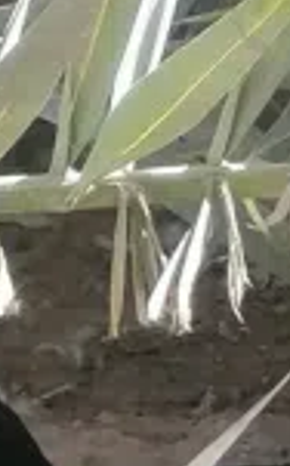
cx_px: 256
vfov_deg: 6.2
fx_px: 4286
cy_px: 555
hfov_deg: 3.9
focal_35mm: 338
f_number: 1.8
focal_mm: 4.75
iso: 50
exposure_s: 1/285
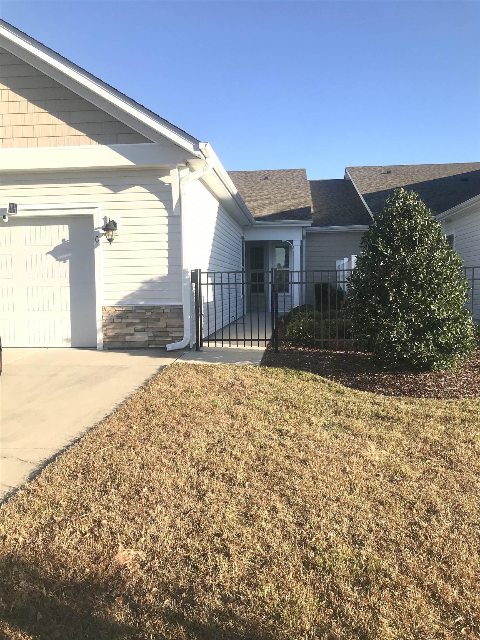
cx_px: 240
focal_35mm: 28
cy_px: 320
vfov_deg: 63.4
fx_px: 518
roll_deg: +1.5
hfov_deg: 49.7
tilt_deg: -2.7
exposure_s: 1/1742
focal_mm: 3.99
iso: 20
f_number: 1.8
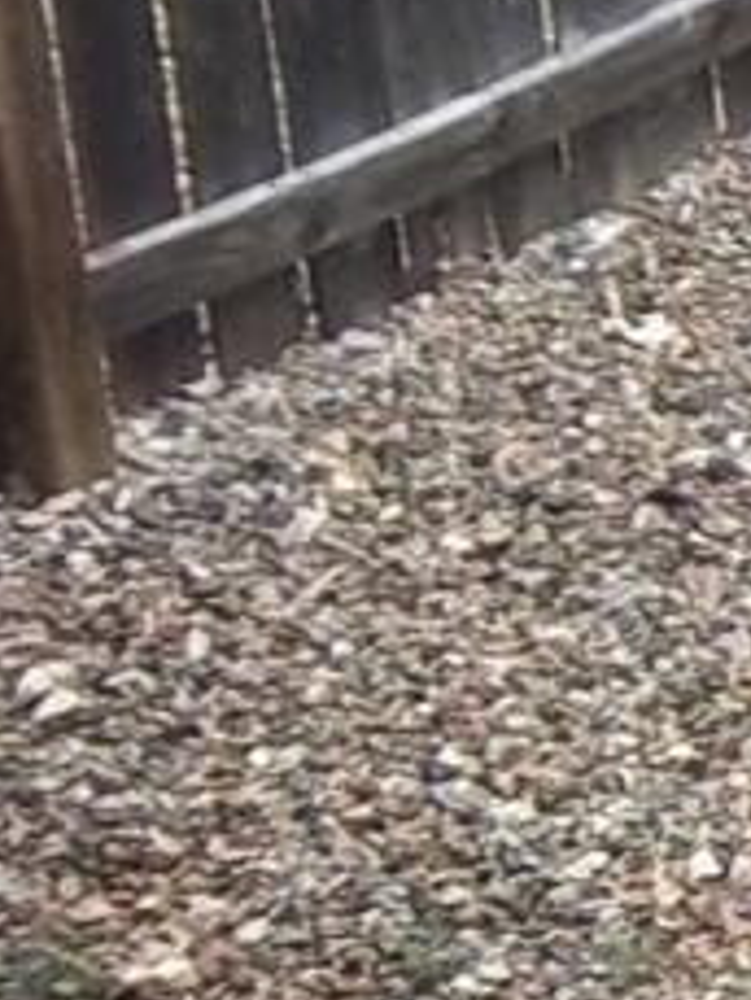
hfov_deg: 10.1
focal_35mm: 125
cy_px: 319
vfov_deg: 15.7
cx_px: 1882
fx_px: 3612
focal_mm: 5.1
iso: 64
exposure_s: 1/80
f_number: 3.5
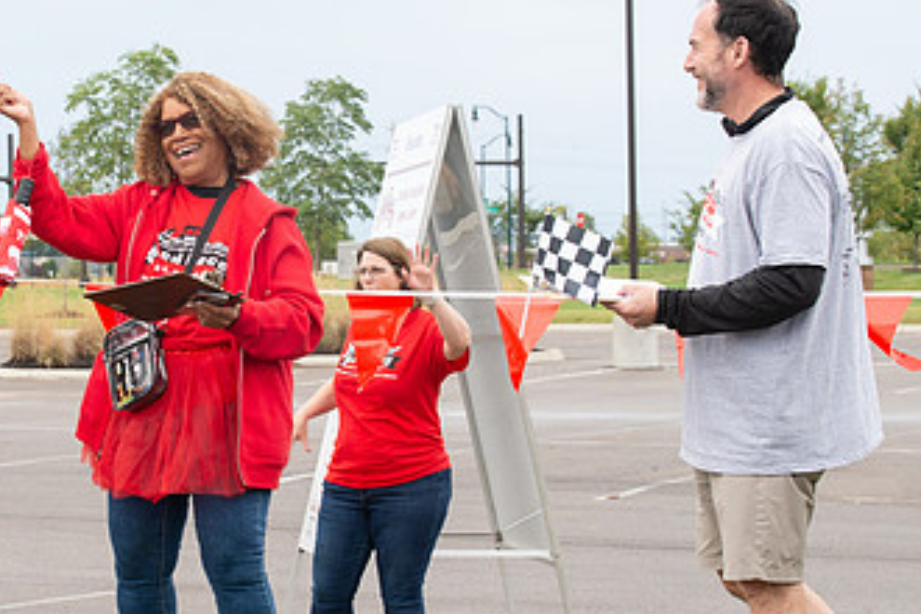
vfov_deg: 11.1
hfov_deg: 16.5
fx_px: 3147
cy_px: 339
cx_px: 198
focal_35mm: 123
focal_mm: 70
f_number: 8
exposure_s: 1/200
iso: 640
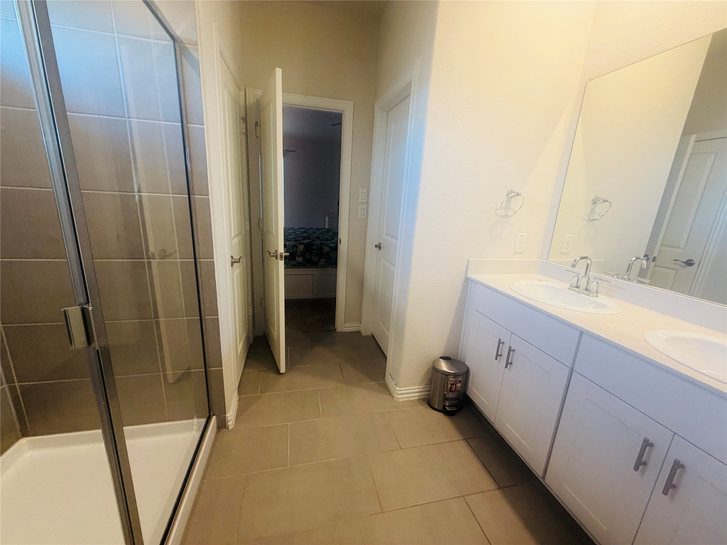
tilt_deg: -13.4
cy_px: 272
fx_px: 294
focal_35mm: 14
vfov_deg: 85.7
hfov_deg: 102.1
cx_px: 364
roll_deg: -3.2
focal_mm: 2.22
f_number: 2.2
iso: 160
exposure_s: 1/60
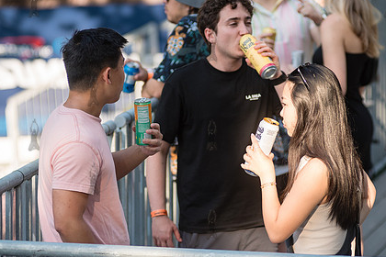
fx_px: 2938
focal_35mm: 274
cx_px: 248
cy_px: 142
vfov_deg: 5.0
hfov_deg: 7.5
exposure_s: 1/1250
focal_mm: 155
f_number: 3.5
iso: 400
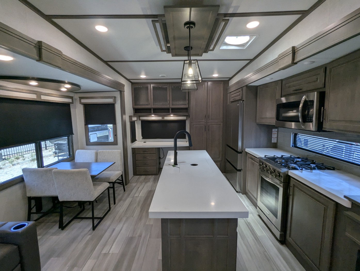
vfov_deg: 78.2
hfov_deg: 94.4
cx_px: 180
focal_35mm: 16
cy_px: 136
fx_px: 167
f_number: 2.2
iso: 111
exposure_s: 1/161
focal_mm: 2.35
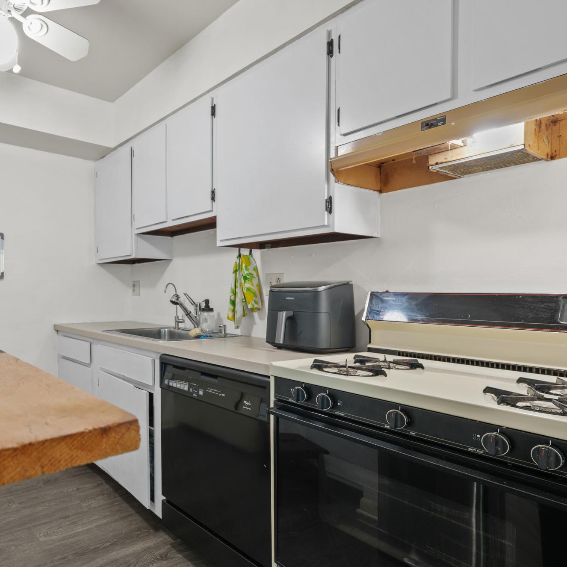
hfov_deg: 67.0
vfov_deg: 72.1
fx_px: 389
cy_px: 284
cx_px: 134
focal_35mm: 21
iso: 100
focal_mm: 16
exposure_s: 3.2
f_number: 8
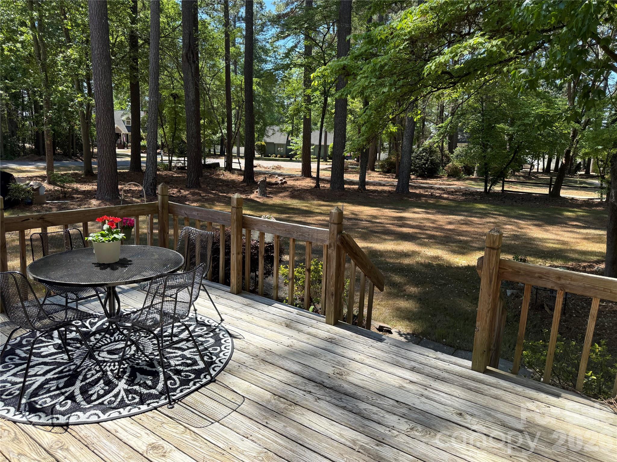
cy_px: 231
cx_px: 308
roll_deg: -1.9
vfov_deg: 56.8
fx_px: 428
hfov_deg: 71.6
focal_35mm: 24
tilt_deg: -10.2
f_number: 1.78
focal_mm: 6.76
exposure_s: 1/1553
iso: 100
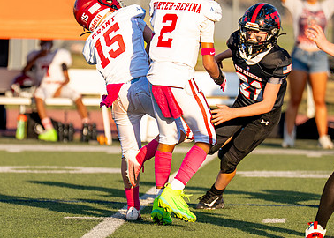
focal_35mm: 583
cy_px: 151
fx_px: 5530
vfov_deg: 2.5
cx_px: 154
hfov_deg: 3.5
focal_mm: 200
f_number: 2.8
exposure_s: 1/1250
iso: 100
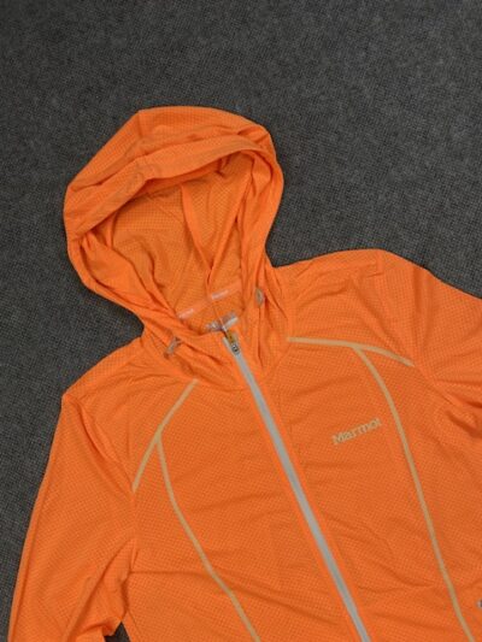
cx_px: 241
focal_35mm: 26
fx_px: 483
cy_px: 321
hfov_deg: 53.1
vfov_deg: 67.3
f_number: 1.8
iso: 40
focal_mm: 4.25
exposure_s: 1/100
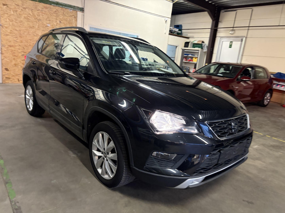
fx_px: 214
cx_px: 142
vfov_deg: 53.1
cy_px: 106
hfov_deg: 67.3
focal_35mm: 26
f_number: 1.6
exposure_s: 1/33
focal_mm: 5.96
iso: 400
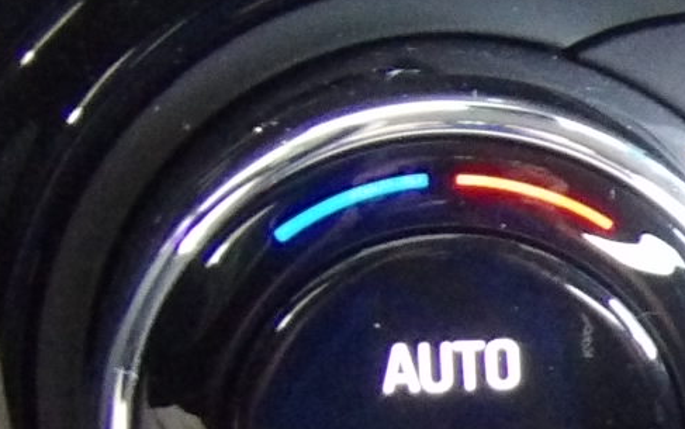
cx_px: 1512
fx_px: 7584
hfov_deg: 5.1
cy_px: 706
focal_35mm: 406
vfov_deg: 3.2
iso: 800
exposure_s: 1/10
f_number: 4.1
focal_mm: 13
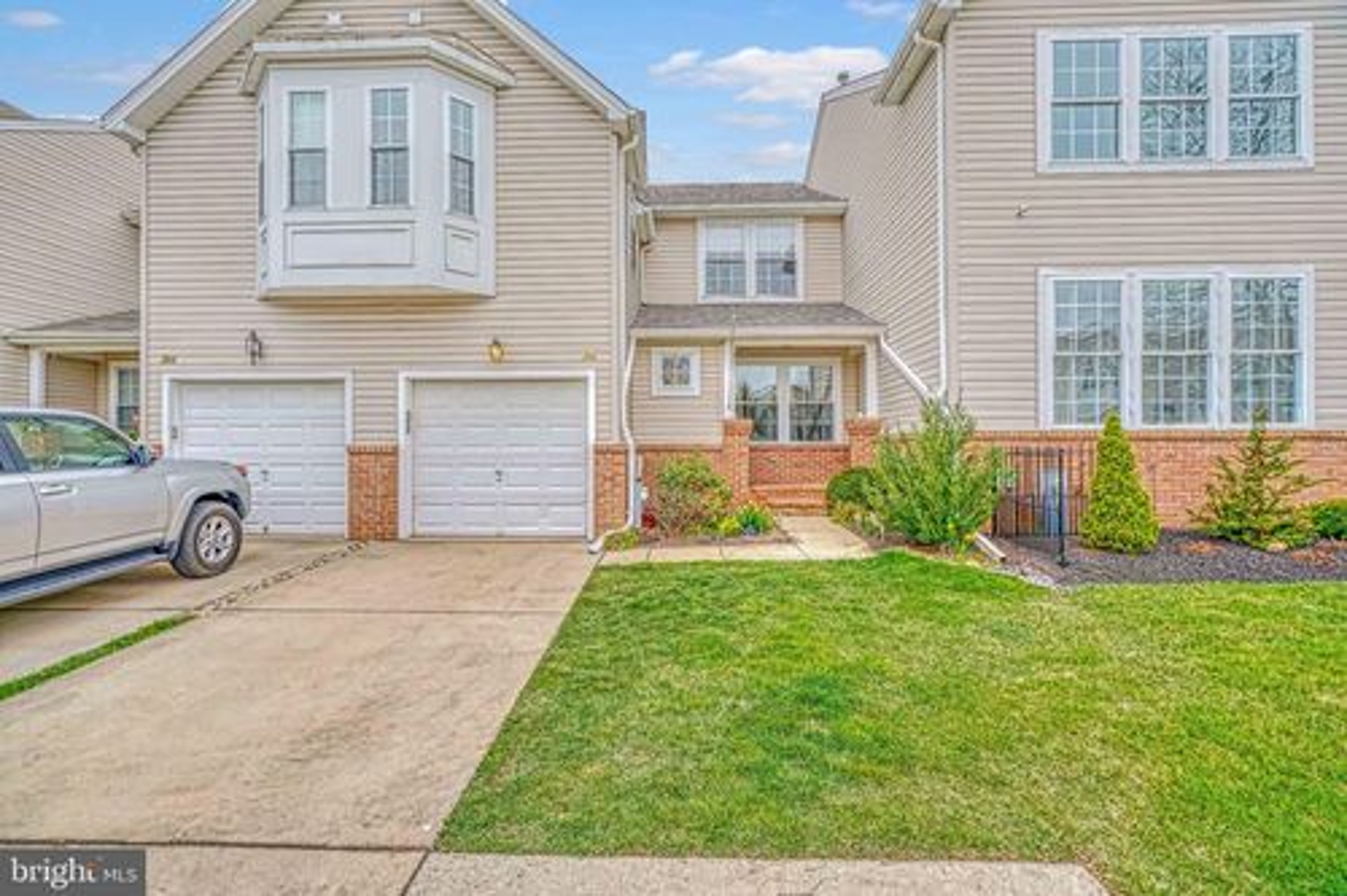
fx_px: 598
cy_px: 448
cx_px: 674
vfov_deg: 73.7
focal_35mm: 16
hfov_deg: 96.8
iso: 250
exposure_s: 1/8000
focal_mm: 16
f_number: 7.1
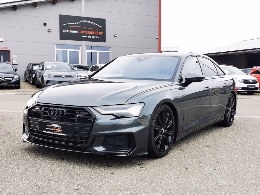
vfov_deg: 32.9
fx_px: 330
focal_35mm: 44
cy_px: 98
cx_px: 130
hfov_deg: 42.9
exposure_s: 1/438
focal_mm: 5.58
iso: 50
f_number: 1.8
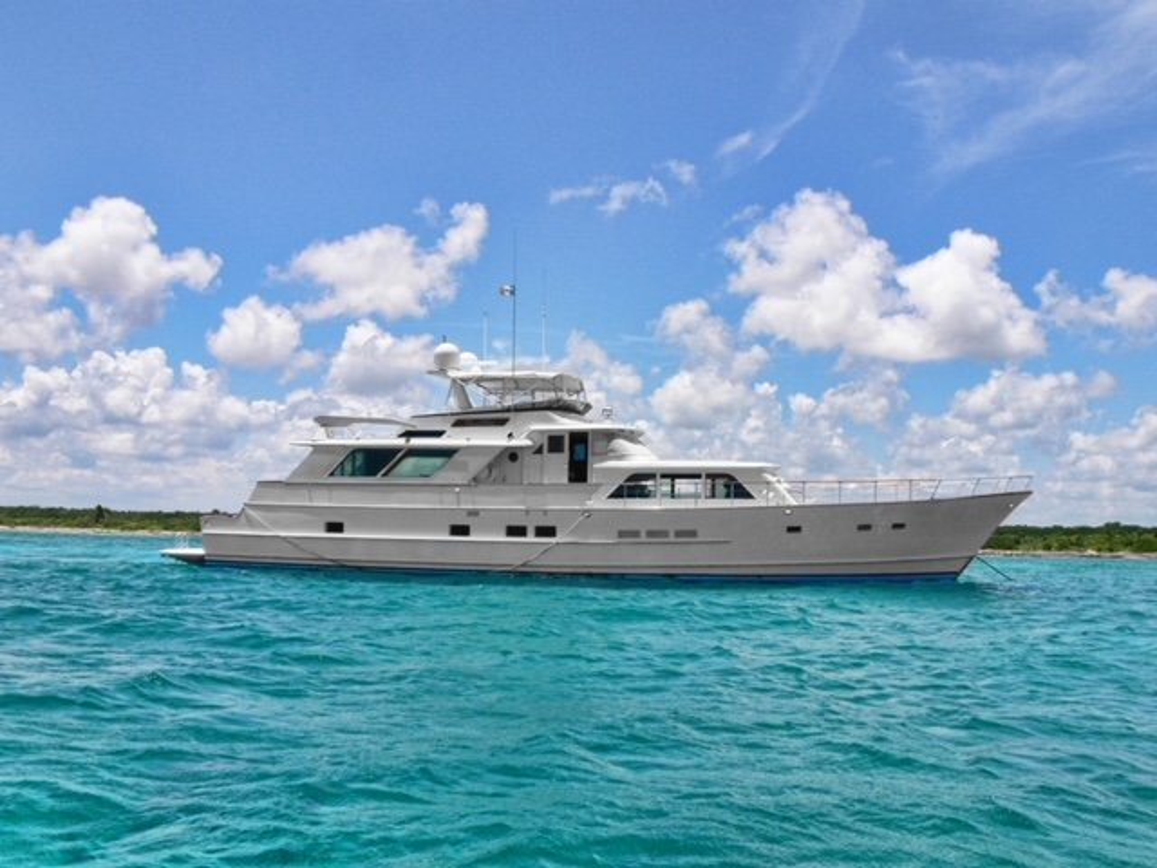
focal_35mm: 35
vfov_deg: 40.7
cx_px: 578
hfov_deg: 52.6
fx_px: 1170
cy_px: 434
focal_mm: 7.4
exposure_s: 1/500
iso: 80
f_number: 7.1
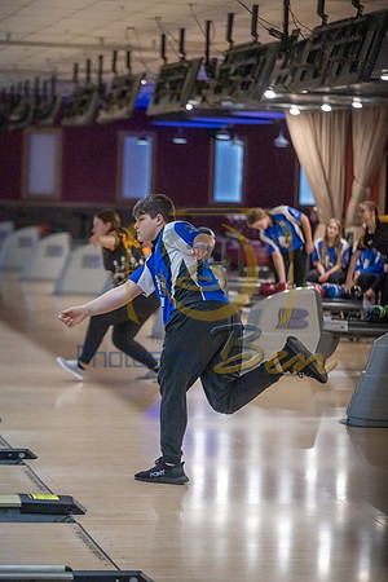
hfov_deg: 11.9
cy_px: 291
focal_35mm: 115
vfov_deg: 17.8
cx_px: 194
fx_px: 1859
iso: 4000
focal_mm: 115
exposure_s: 1/1000
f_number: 2.8
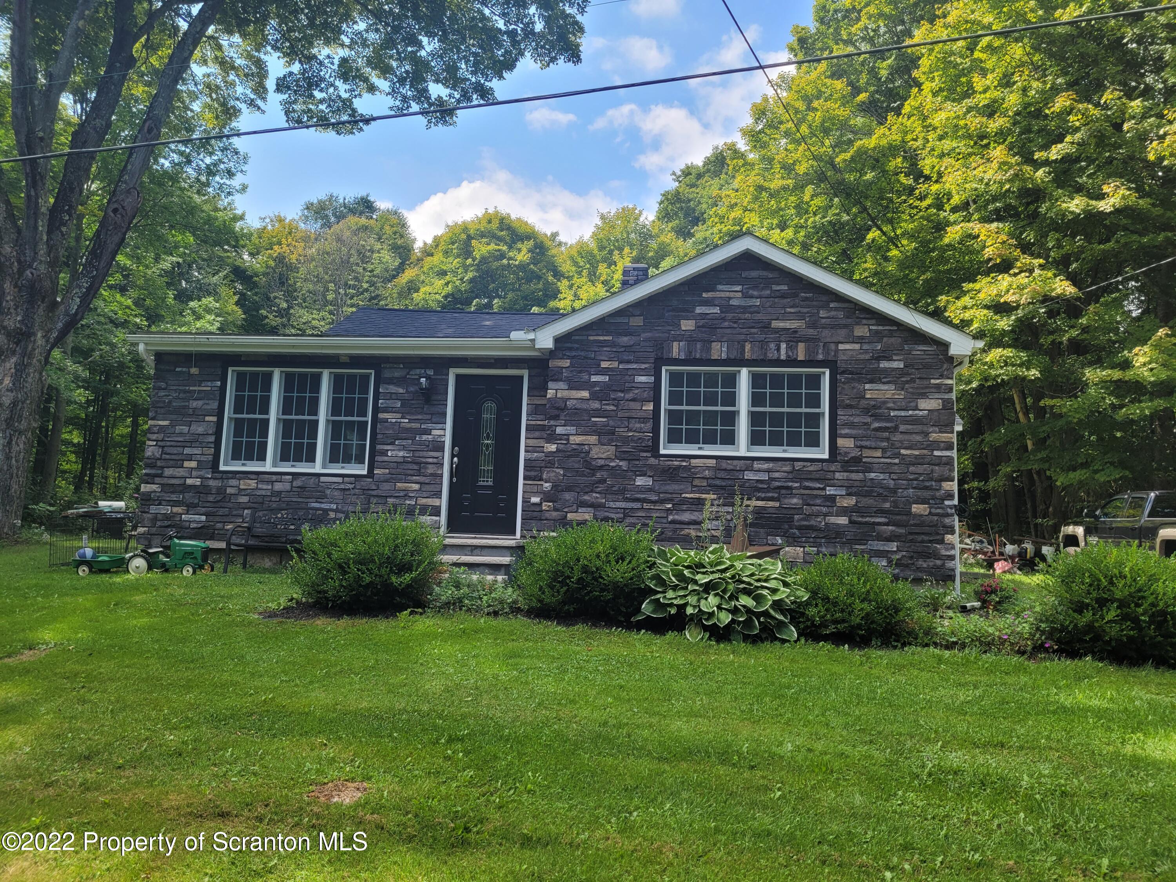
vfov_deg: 53.1
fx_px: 883
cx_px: 588
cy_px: 441
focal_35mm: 26
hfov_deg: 67.3
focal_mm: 5.4
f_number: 1.8
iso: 40
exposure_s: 1/914
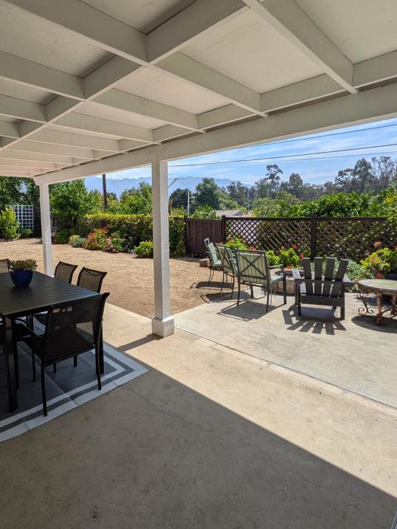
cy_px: 235
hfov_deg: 64.8
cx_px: 142
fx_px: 306
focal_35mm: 20
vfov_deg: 81.4
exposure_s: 1/2049
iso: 48
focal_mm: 1.85
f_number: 2.2
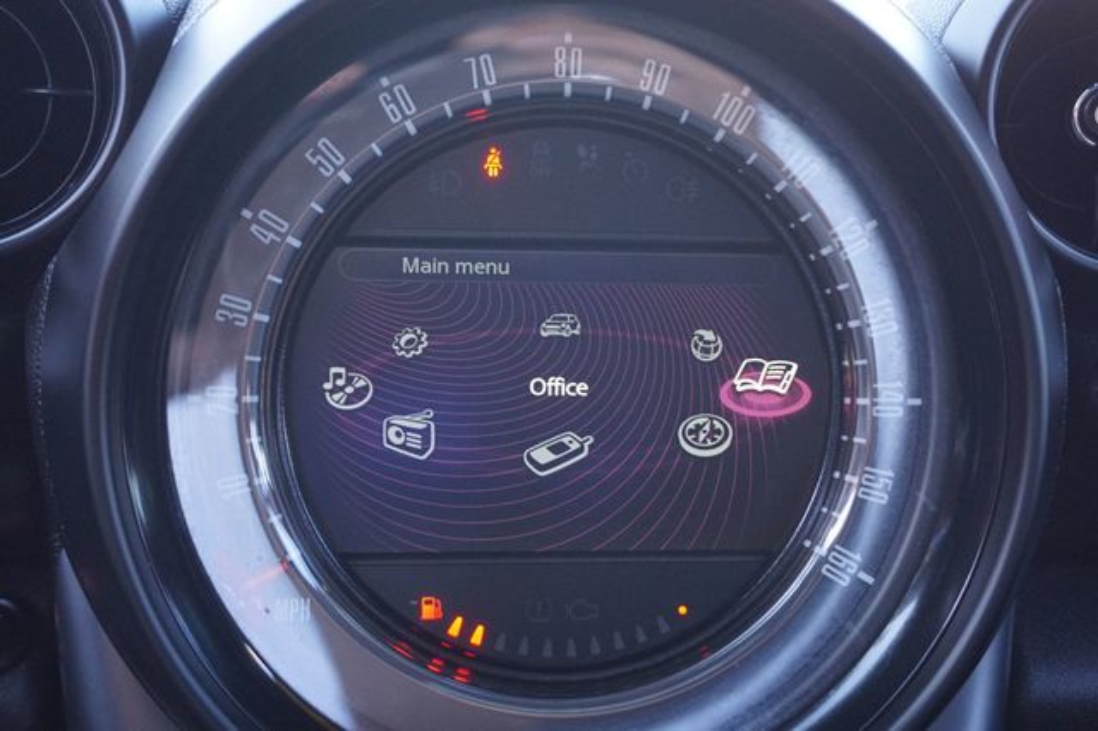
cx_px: 549
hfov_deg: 53.2
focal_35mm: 36
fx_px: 1097
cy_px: 366
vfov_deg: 36.8
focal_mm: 24
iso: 1250
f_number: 4.5
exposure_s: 1/60
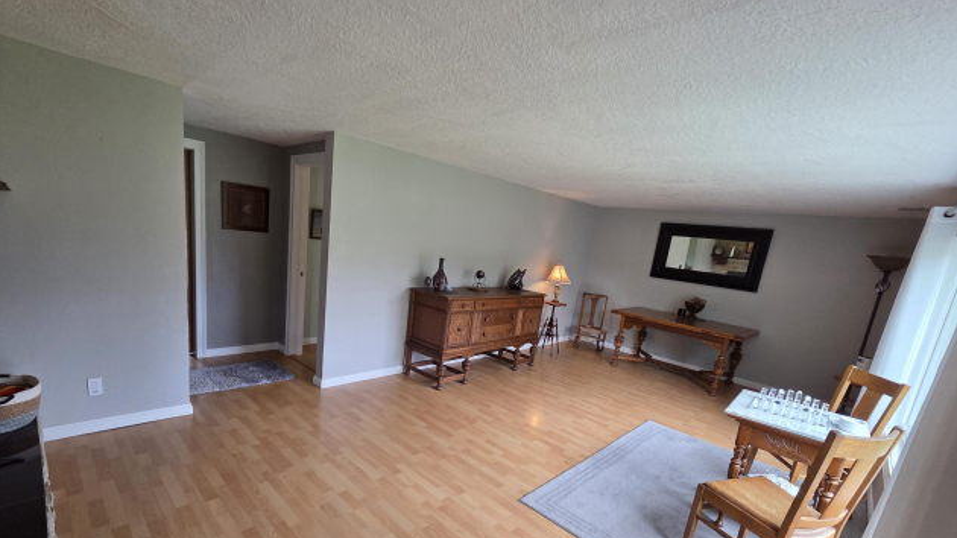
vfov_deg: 69.6
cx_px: 456
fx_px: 381
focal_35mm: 15
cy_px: 328
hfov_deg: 102.9
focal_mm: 2.2
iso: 250
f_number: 2.2
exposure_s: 1/120
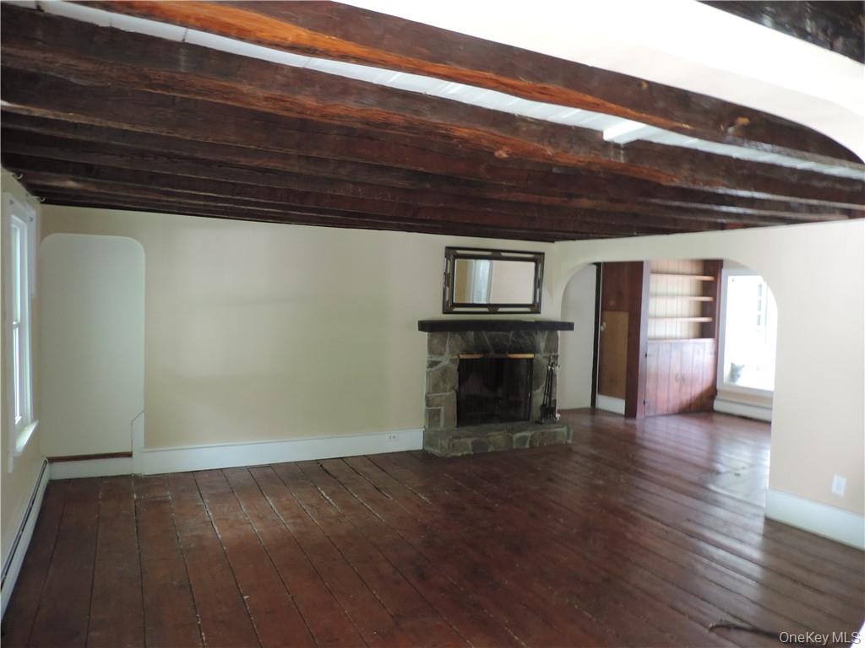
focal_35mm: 24
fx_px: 600
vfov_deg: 56.8
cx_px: 432
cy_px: 324
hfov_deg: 71.6
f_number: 3
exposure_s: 1/10
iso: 400
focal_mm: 4.3
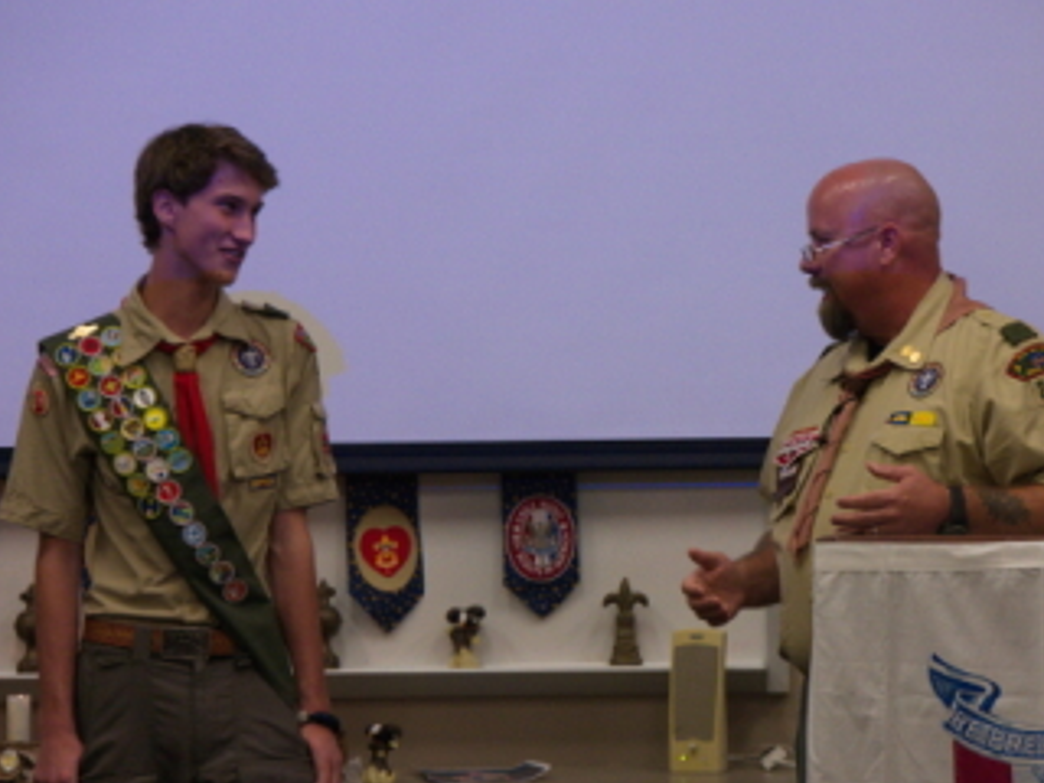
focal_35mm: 219
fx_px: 6605
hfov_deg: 9.0
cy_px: 465
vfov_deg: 6.8
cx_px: 592
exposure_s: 1/160
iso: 2500
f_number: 5.4
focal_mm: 84
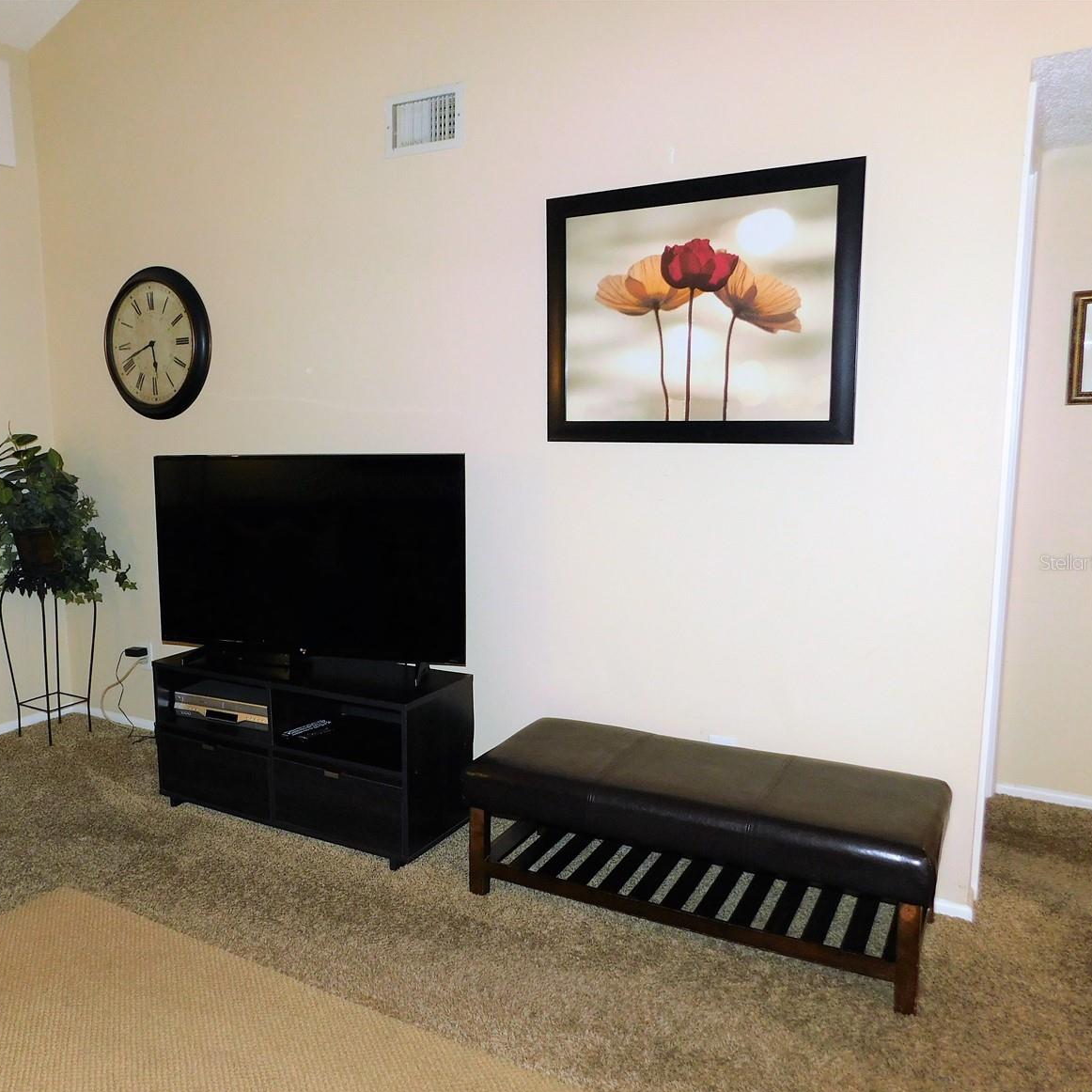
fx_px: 999
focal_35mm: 28
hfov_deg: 56.3
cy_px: 562
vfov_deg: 57.3
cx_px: 377
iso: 200
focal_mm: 4
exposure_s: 1/30
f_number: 3
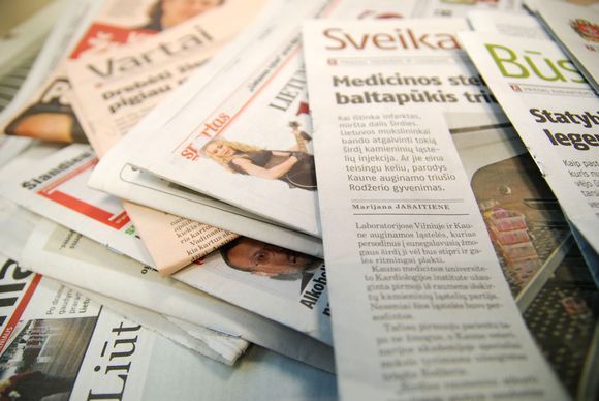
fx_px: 425
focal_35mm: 26
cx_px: 300
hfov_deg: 70.4
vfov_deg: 50.5
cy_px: 200
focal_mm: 17
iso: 500
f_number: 2.8
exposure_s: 1/125
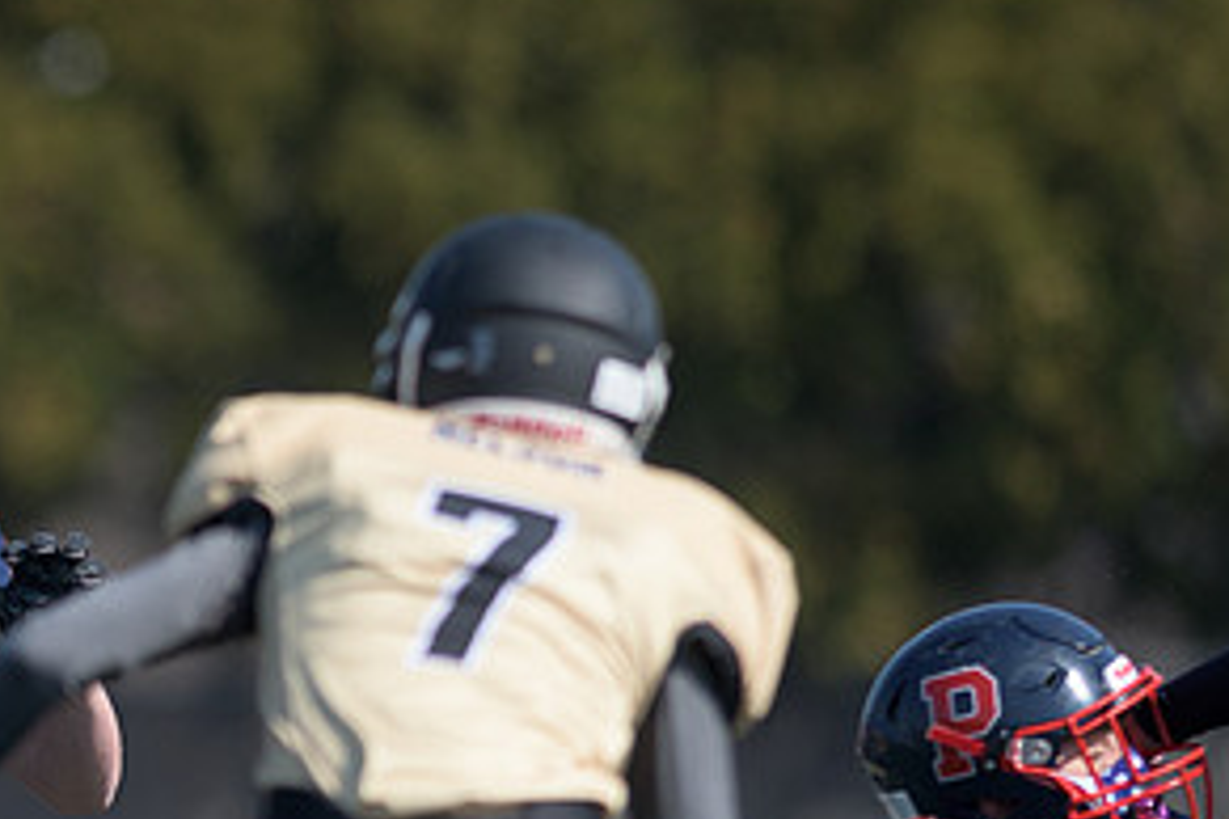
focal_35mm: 956
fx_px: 32634
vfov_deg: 1.4
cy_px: 632
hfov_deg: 2.2
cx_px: -207
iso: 200
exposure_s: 1/3200
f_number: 2.8
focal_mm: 300
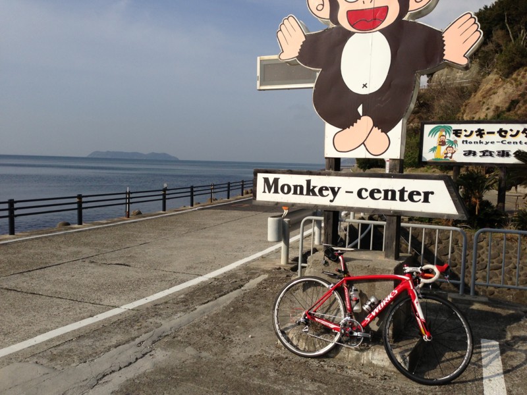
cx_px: 264
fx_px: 502
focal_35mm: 33
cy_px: 198
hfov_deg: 55.4
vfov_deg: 42.9
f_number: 2.4
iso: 50
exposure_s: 1/2857
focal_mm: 4.13
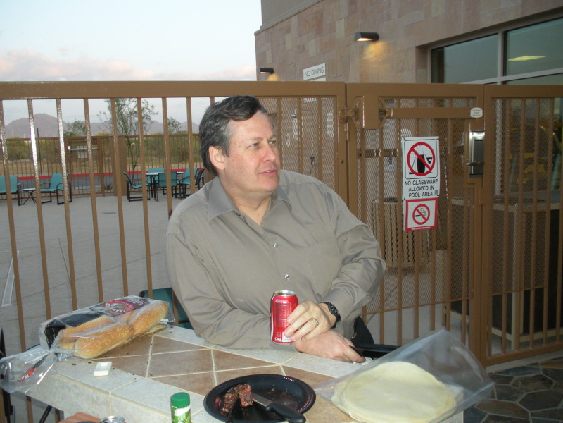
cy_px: 212
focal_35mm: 36
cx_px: 282
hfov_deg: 51.4
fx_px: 586
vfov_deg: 39.7
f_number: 3.5
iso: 182
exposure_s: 1/63.3
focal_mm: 6.3
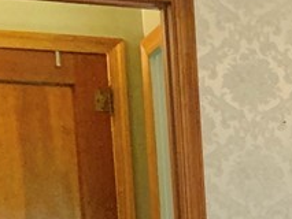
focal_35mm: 125
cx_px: 618
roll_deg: +0.3
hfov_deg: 13.2
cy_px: 350
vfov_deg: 11.3
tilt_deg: -6.3
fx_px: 1055
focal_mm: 4.25
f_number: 1.8
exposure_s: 1/60
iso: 250
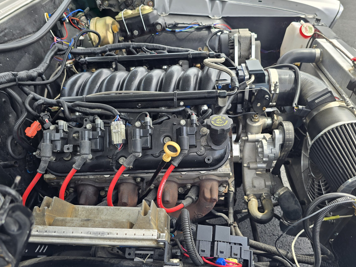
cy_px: 146
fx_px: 267
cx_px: 190
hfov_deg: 67.2
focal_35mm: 26
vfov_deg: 53.0
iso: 12
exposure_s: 1/217
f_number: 1.7
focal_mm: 6.3
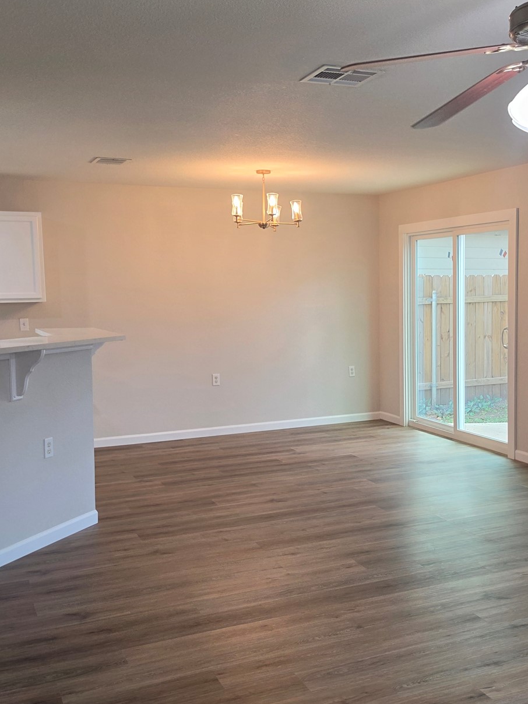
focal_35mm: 39
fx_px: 793
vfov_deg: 47.9
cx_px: 364
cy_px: 361
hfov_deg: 36.3
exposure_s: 1/120
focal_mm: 6.5
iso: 64
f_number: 1.4
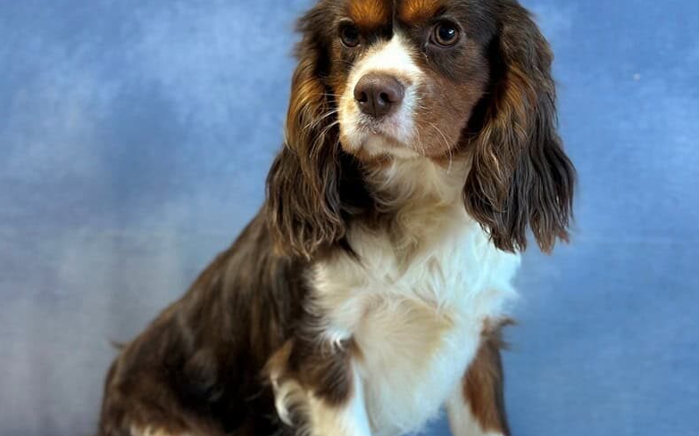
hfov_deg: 38.9
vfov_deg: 24.9
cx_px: 354
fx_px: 990
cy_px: 210
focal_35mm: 52
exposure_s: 1/79
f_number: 1.8
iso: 125
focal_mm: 6.9
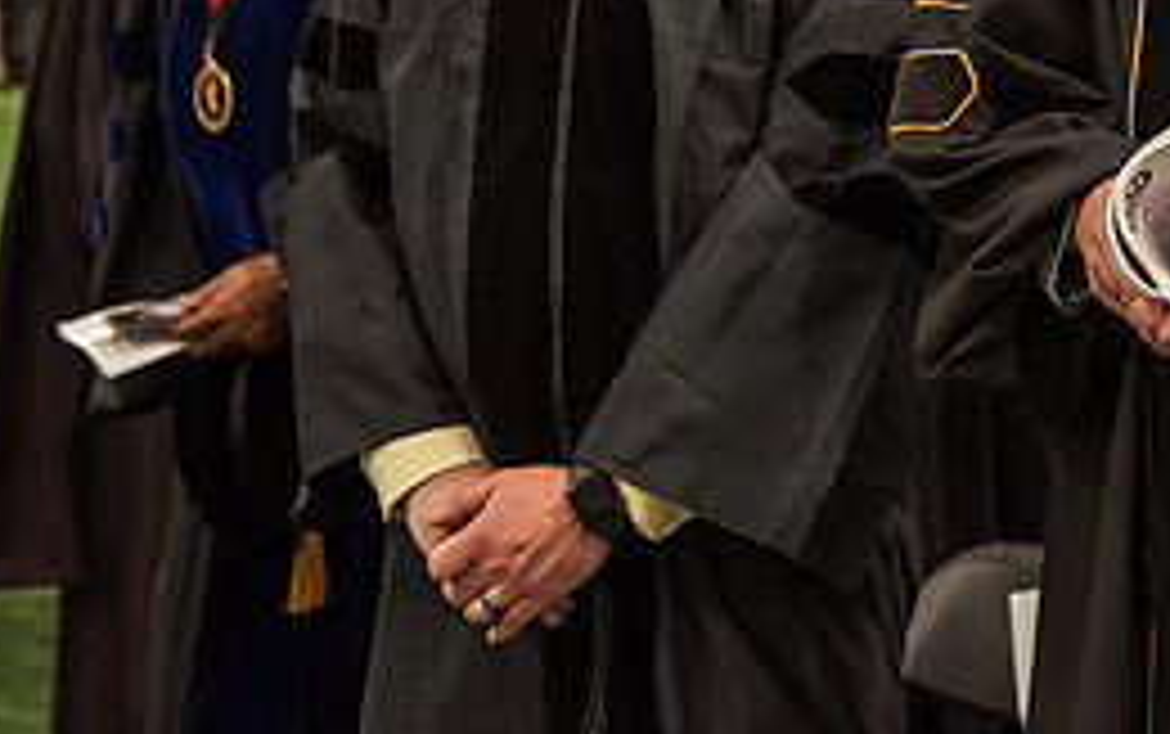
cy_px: -83
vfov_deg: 8.7
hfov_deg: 13.8
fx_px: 4787
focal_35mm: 150
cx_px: 981
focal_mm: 66
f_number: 4
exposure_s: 1/125
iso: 2000
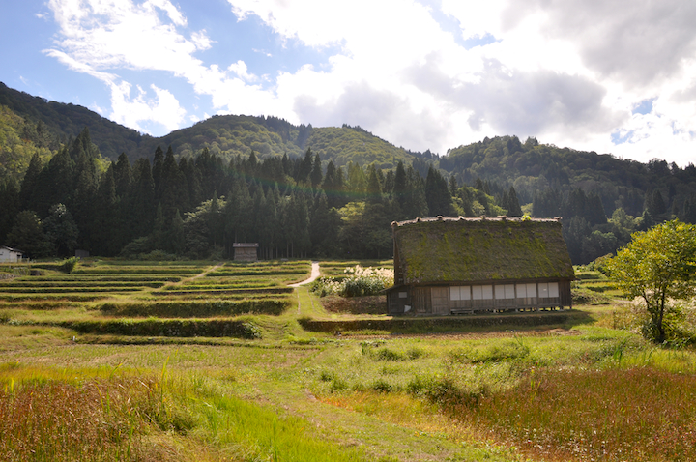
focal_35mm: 27
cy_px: 231
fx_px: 521
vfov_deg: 47.8
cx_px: 348
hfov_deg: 67.5
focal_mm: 18
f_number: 10
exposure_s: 1/400
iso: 200
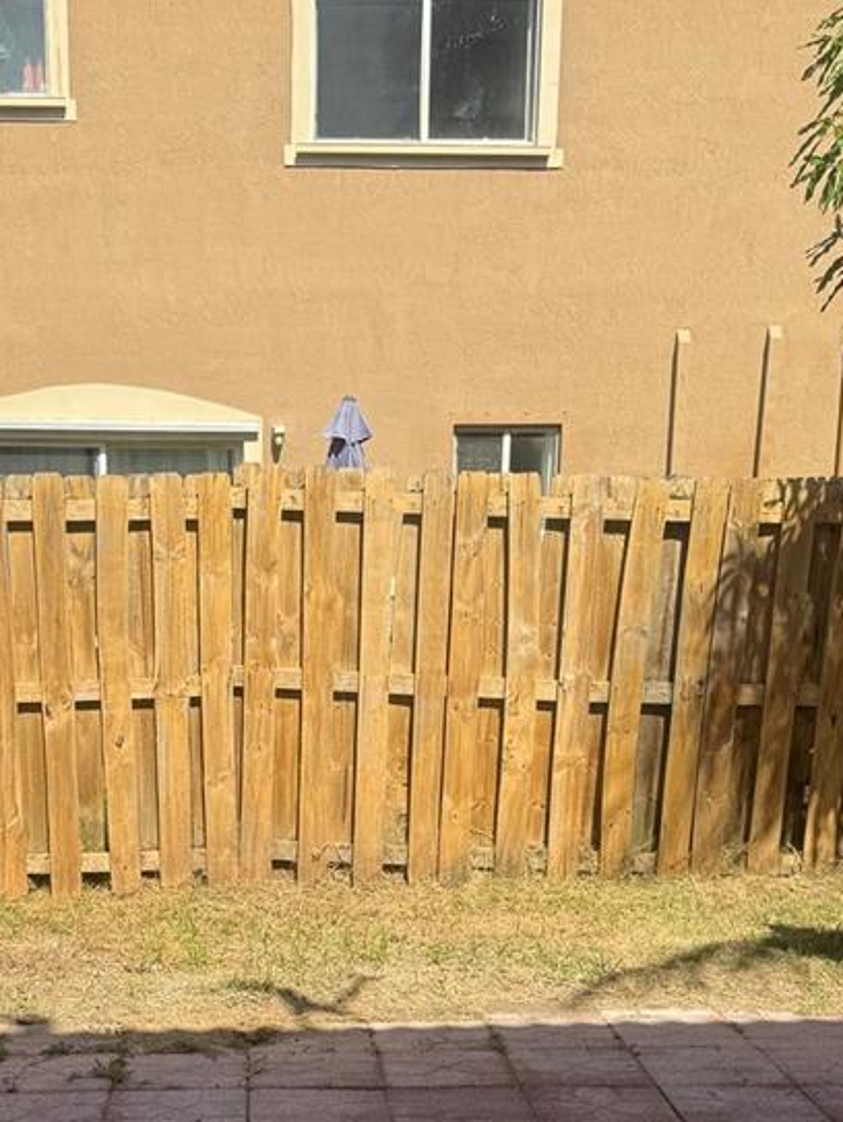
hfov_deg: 27.4
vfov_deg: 33.9
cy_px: 1039
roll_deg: -0.7
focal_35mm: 53
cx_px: 298
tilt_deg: -15.6
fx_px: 1719
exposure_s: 1/3279
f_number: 1.78
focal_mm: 6.76
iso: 80
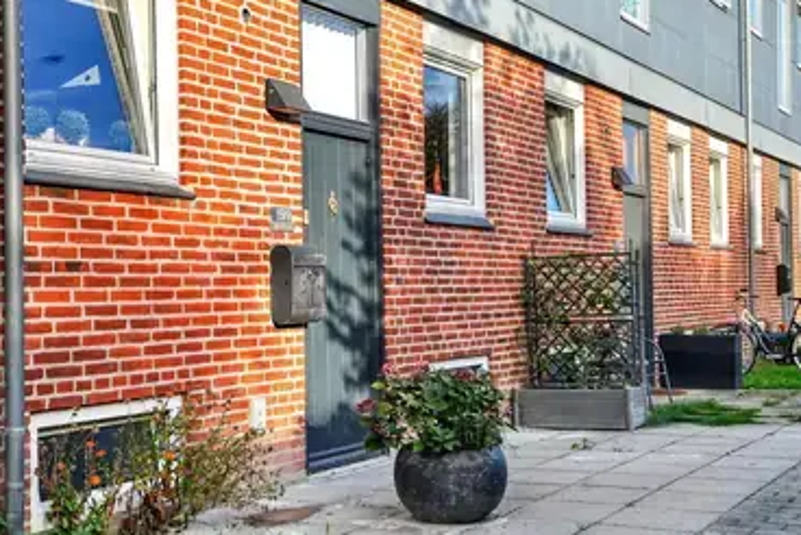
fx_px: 1269
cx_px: 422
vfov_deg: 23.8
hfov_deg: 35.0
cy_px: 276
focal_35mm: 57
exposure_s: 1/60
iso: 400
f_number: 8
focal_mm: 35
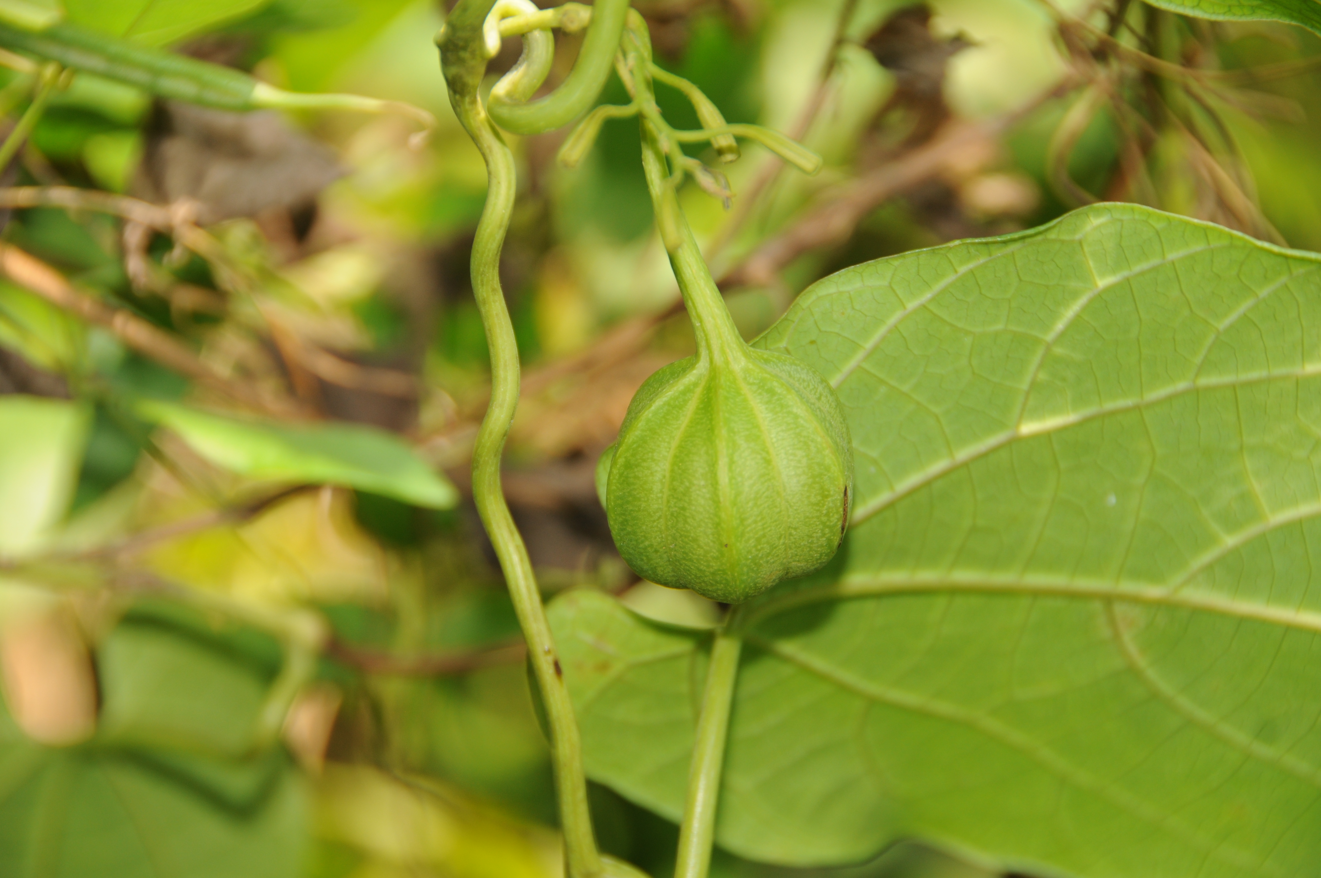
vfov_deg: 8.2
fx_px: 6157
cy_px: 439
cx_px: 660
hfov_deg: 12.2
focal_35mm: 168
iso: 200
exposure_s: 1/200
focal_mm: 112
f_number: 5.3
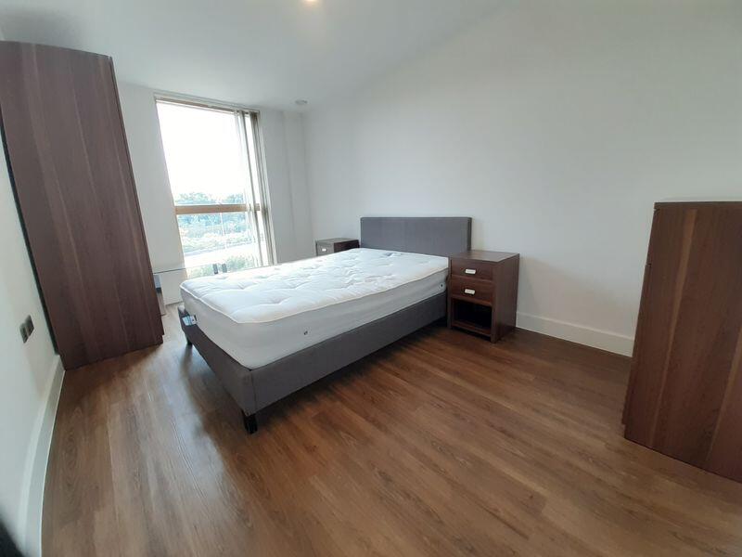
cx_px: 371
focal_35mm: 13
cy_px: 278
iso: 100
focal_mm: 1.13
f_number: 2.2
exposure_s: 1/50
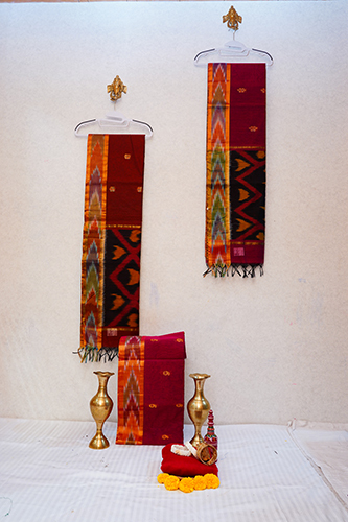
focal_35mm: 29
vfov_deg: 63.7
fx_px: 421
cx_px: 174
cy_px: 261
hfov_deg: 44.9
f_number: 4
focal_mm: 29
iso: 800
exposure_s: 1/100
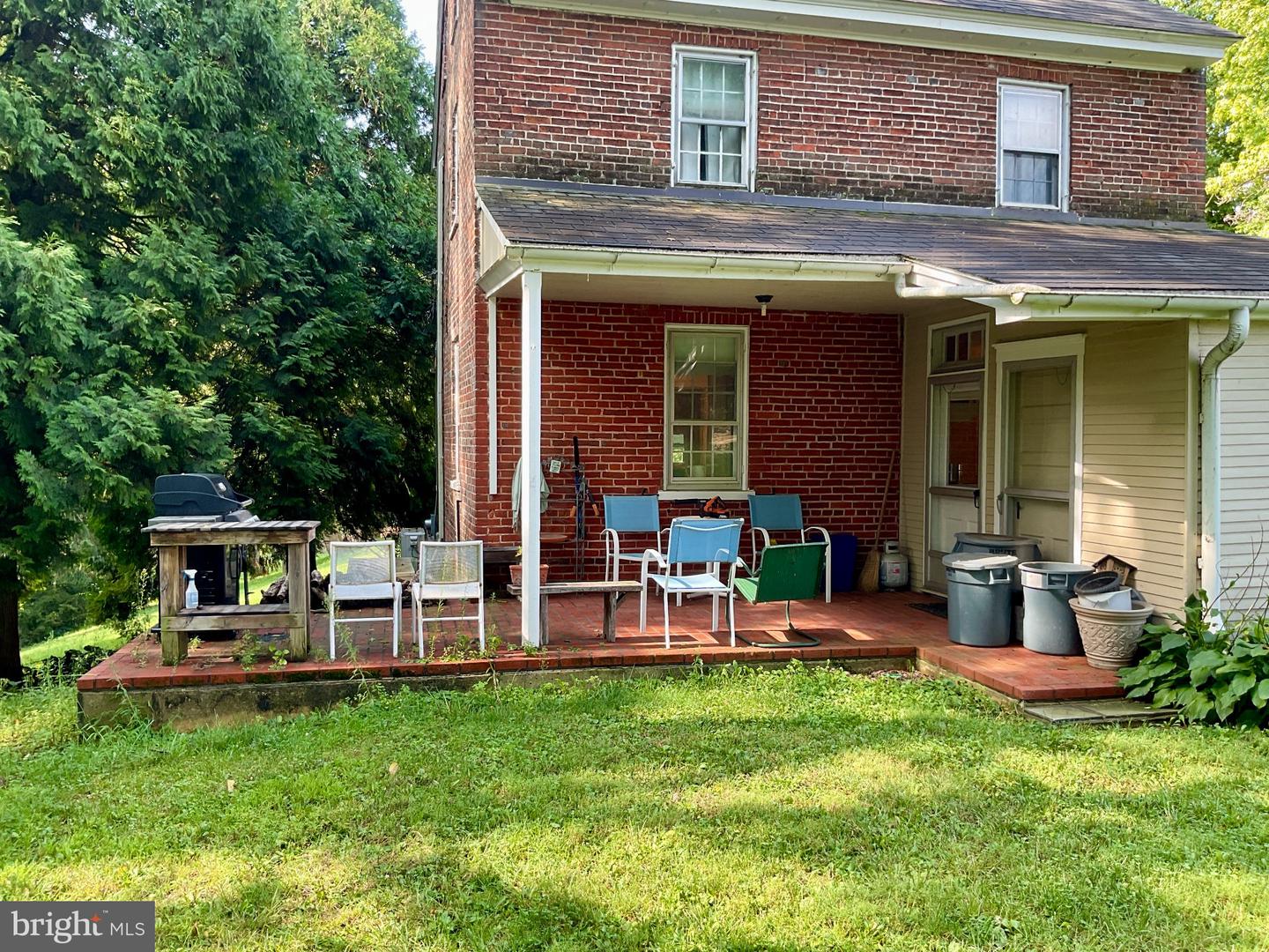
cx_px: 634
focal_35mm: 29
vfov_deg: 48.2
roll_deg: -1.2
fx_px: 1063
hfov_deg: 61.7
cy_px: 476
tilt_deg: -4.6
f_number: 1.8
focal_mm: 3
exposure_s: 1/120
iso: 32
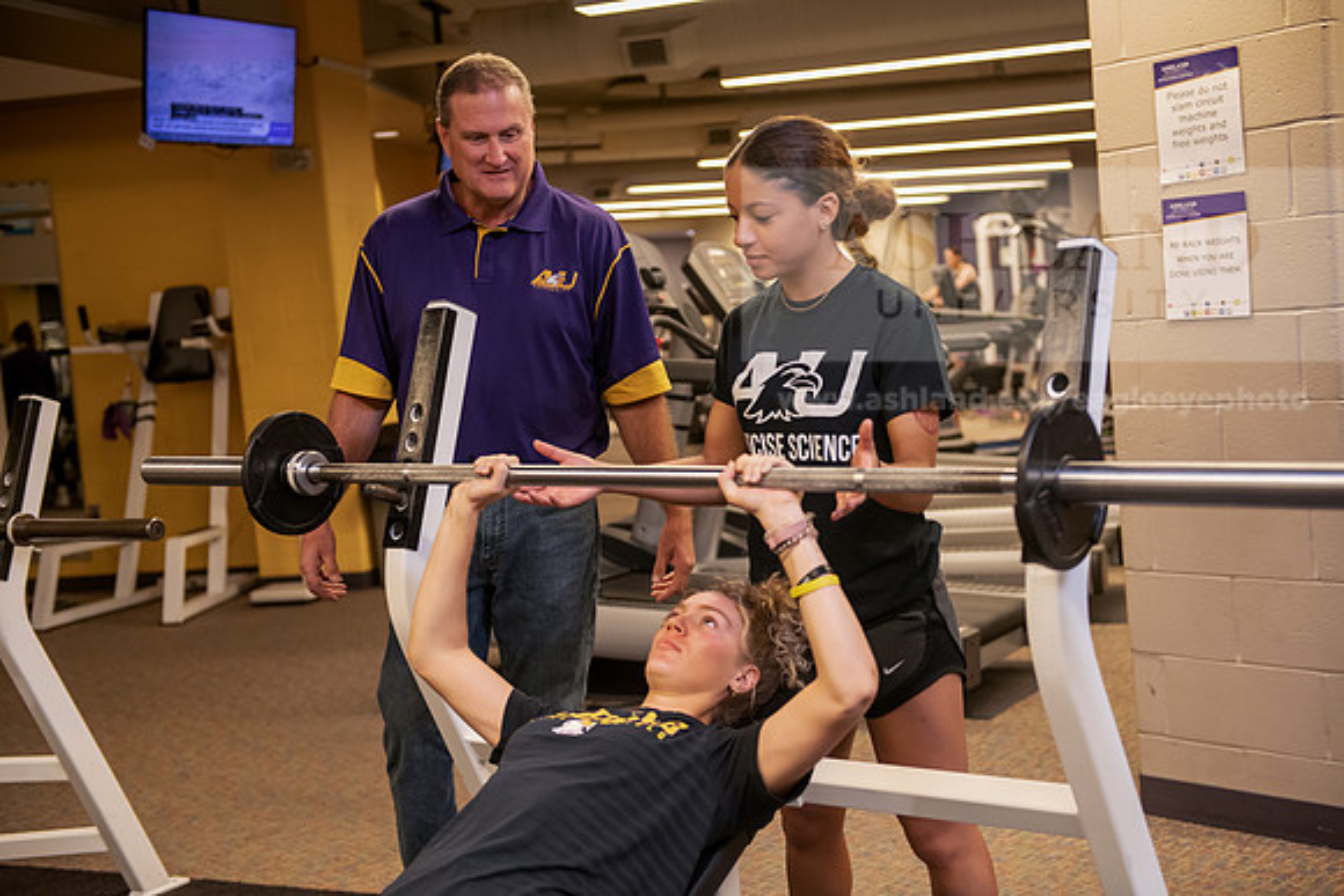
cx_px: 672
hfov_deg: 39.6
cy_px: 448
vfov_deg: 27.0
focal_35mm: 50
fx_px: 1867
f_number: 3.2
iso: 1000
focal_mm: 50
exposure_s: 1/200
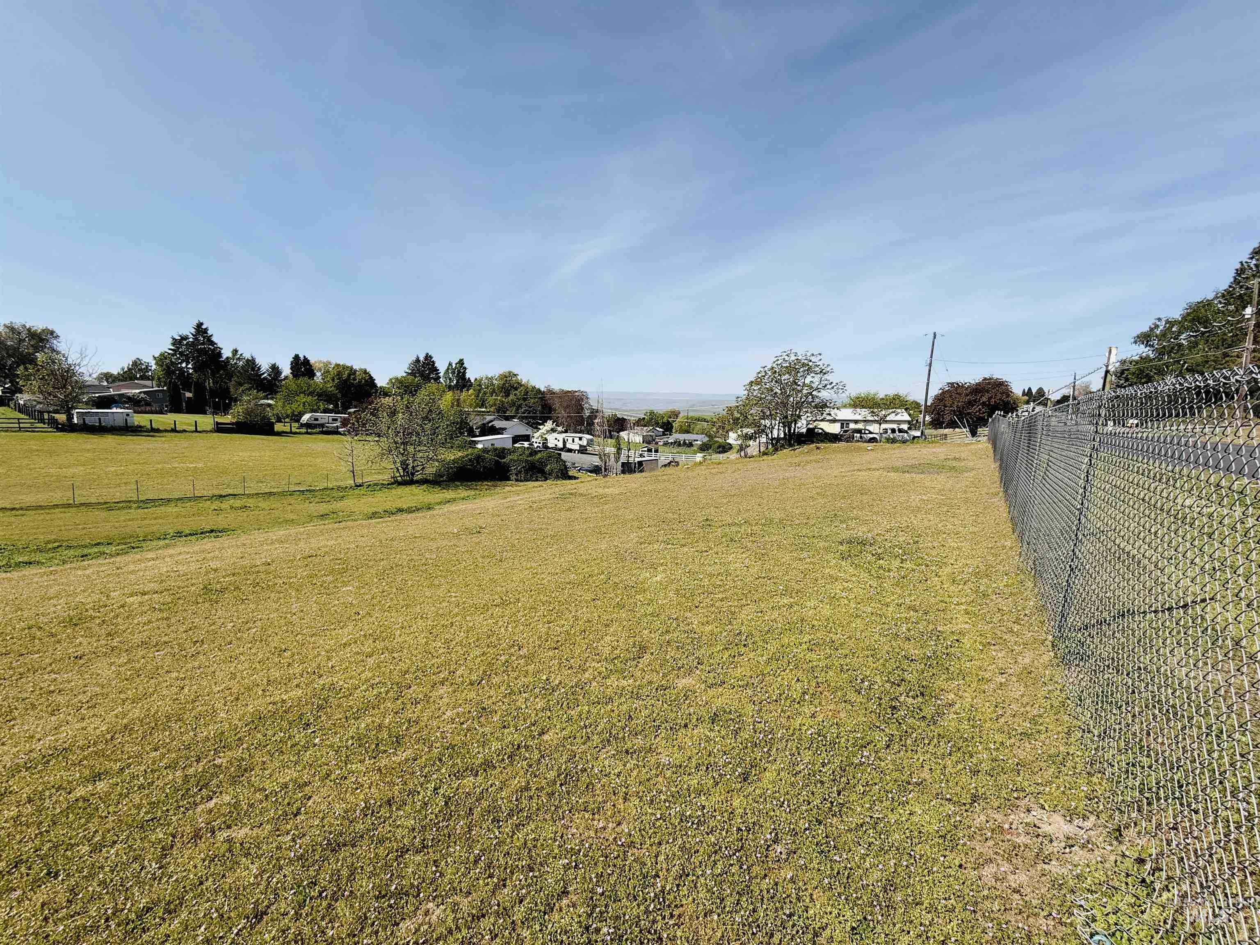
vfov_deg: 85.7
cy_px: 472
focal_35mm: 14
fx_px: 510
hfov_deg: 102.1
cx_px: 630
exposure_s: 1/2092
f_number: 2.2
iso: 50
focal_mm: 2.22
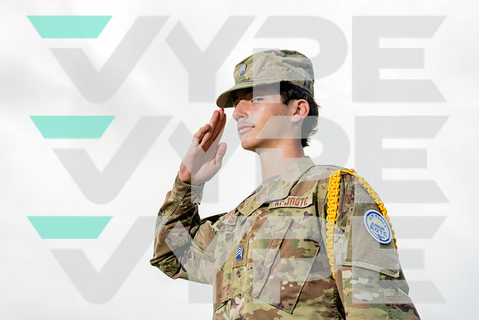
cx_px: 240
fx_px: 932
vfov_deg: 19.5
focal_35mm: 70
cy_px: 160
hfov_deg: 28.8
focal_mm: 70
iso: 320
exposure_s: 1/250
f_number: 10
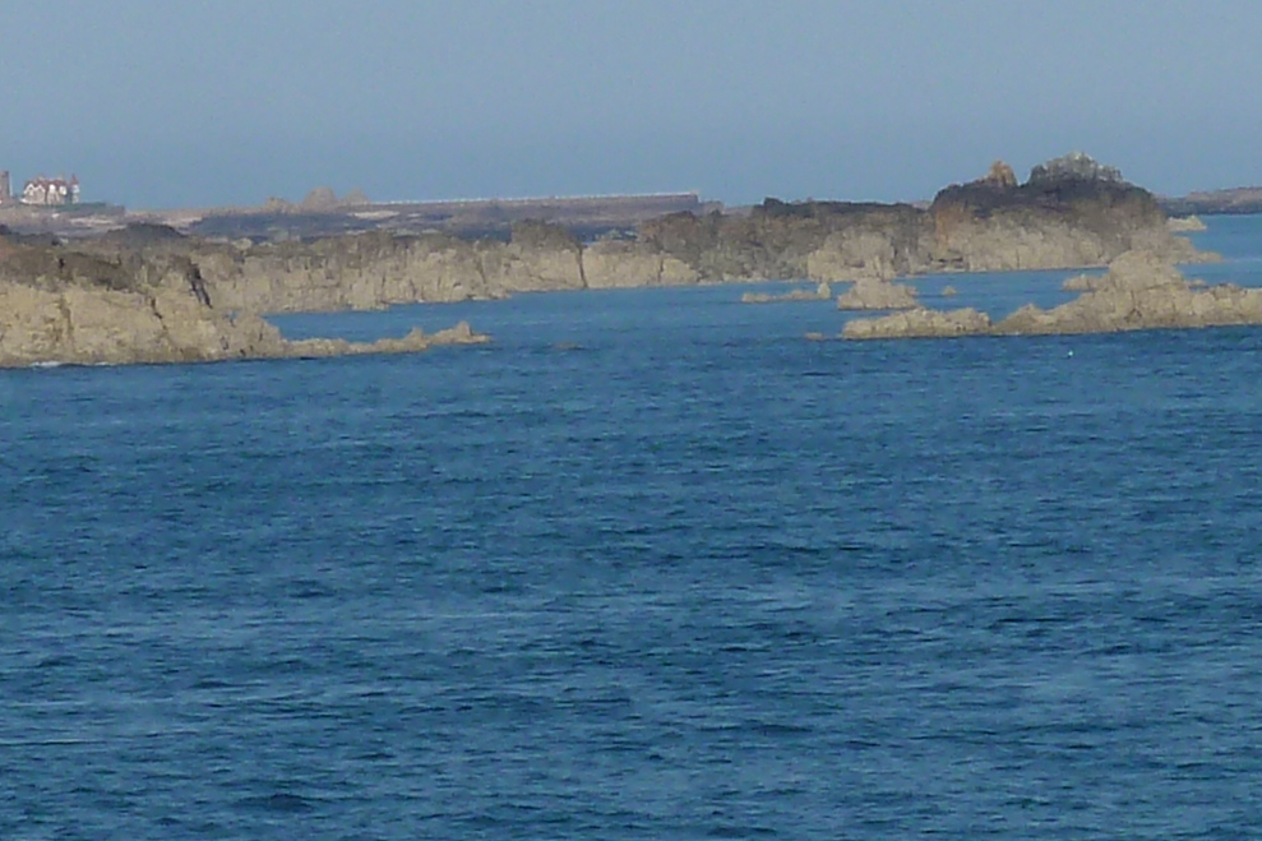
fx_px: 16367
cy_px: 106
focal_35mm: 467
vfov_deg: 2.9
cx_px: 572
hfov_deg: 4.4
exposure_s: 1/500
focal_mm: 18.2
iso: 80
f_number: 5.6
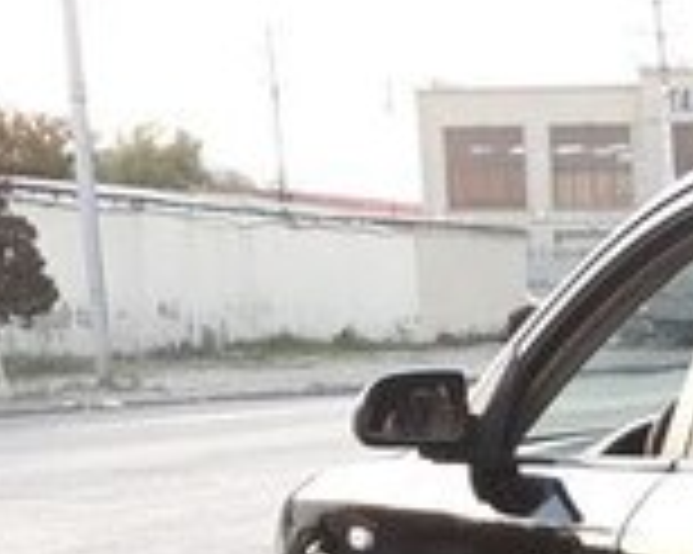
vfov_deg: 12.3
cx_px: 950
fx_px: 2316
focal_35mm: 113
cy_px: 1043
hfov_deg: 16.0
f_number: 1.9
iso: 50
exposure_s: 1/50
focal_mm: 3.6
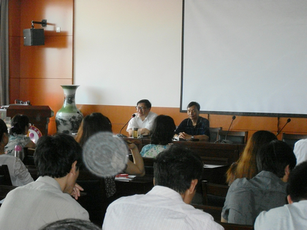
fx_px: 816
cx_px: 154
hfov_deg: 21.3
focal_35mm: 92
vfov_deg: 16.1
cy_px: 115
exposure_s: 1/90
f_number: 5
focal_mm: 15.3
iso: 320
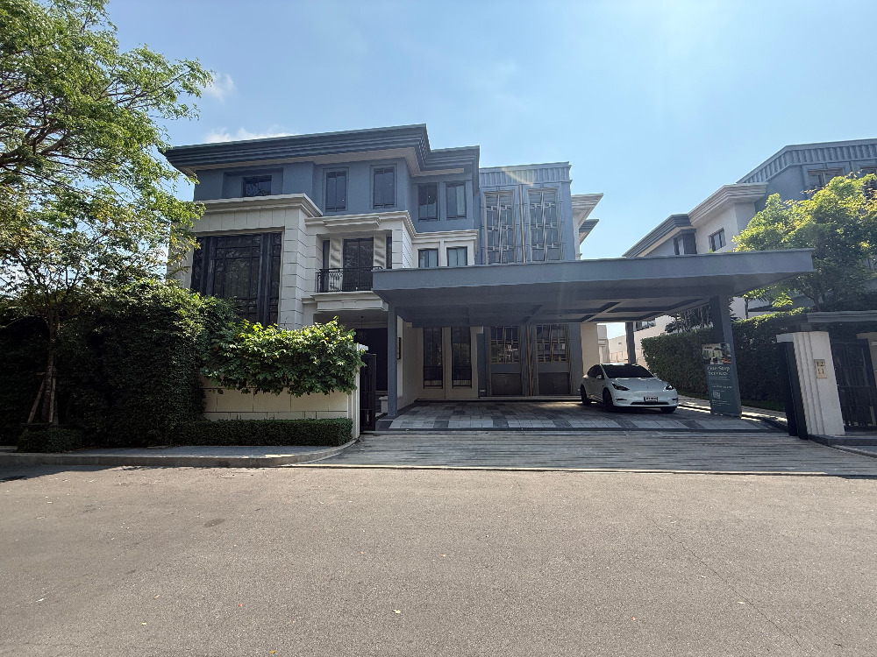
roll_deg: -0.7
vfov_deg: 85.7
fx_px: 355
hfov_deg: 102.1
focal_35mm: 14
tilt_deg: +8.1
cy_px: 328
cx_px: 438
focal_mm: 2.22
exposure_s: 1/679
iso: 64
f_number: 2.2
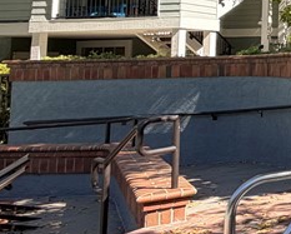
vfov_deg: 24.6
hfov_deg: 19.2
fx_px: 517
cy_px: 16
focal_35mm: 60
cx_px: 577
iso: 64
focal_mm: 2.22
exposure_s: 1/451
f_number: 2.2
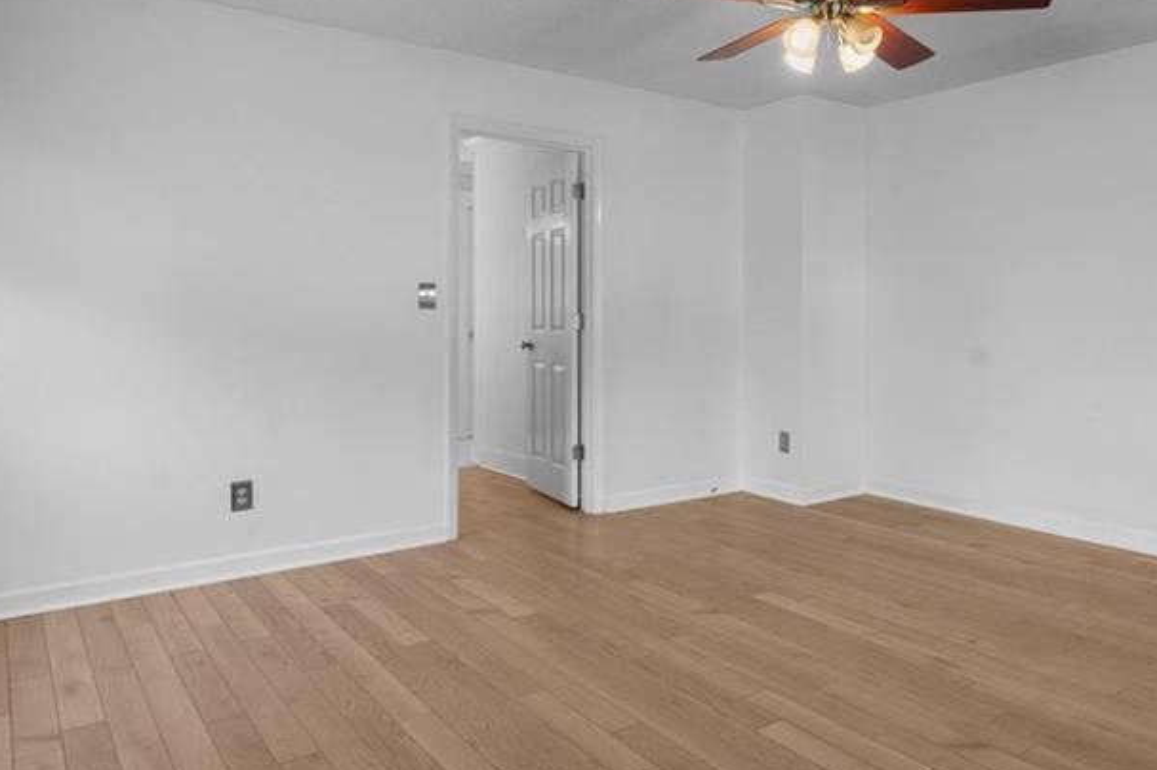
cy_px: 300
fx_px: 867
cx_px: 721
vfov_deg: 47.5
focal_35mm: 27
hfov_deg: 66.4
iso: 320
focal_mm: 16
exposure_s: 1/4
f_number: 8
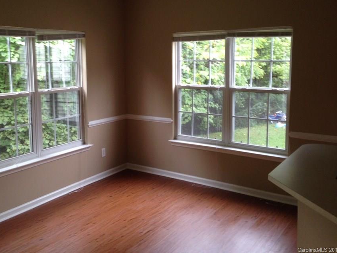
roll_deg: +2.1
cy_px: 101
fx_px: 389
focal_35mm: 40
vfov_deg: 35.8
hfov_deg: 46.6
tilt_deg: -7.5
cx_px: 139
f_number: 2.4
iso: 64
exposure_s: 1/20
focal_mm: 4.12
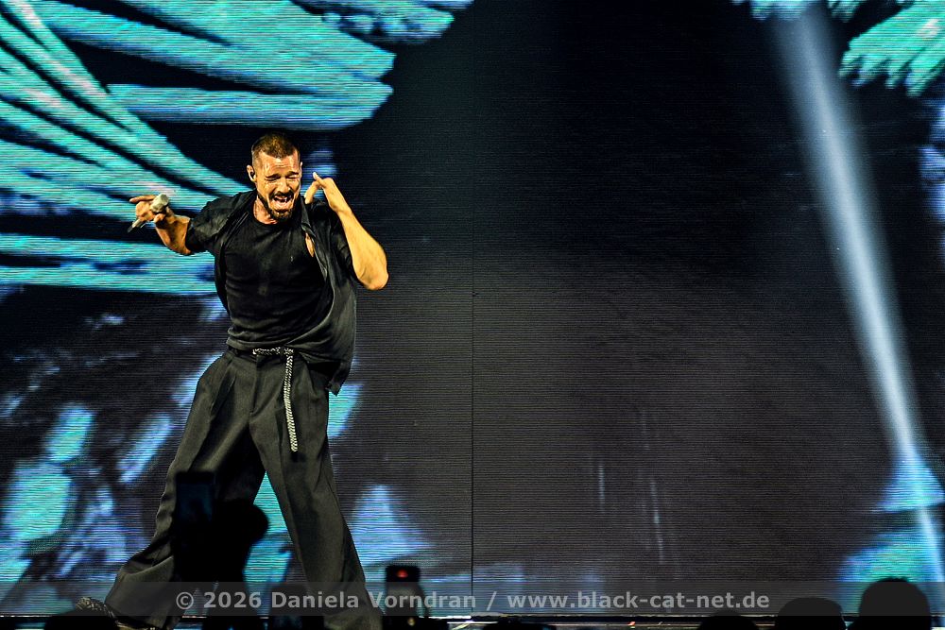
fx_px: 3938
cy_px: 315
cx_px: 472
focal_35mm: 150
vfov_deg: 9.2
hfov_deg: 13.7
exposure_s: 1/159
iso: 100
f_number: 3.2
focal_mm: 150
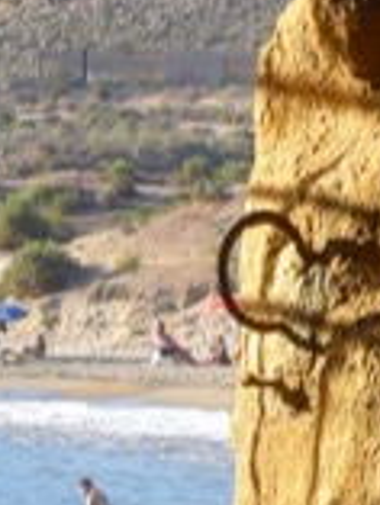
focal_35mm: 309
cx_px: -93
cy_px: -138
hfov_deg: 4.8
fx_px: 4515
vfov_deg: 6.4
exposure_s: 1/320
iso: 200
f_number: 9
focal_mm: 21
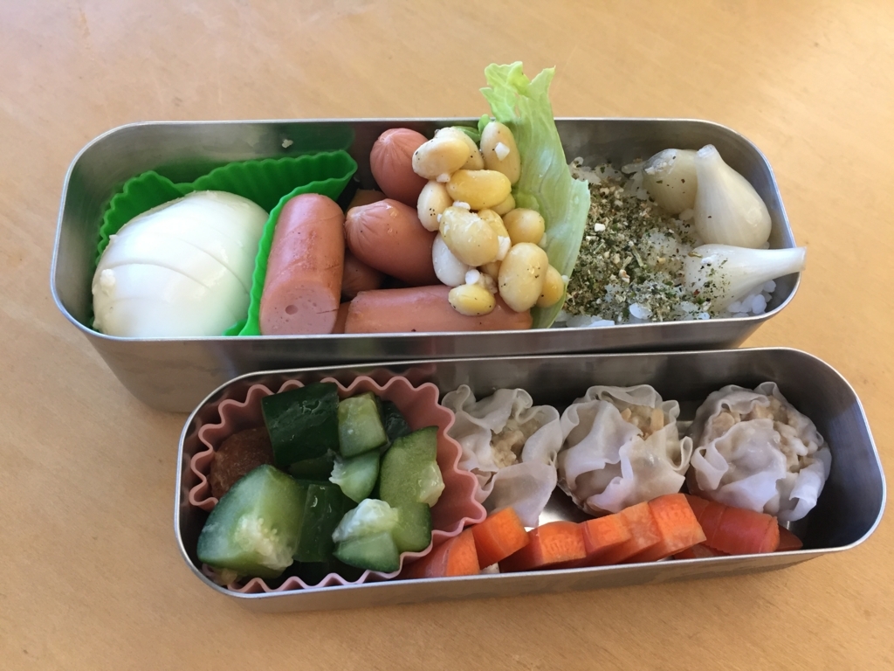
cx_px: 447
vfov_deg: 48.2
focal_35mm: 29
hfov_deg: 61.7
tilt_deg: -64.4
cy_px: 336
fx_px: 749
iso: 125
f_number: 2.2
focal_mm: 4.15
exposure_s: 1/30
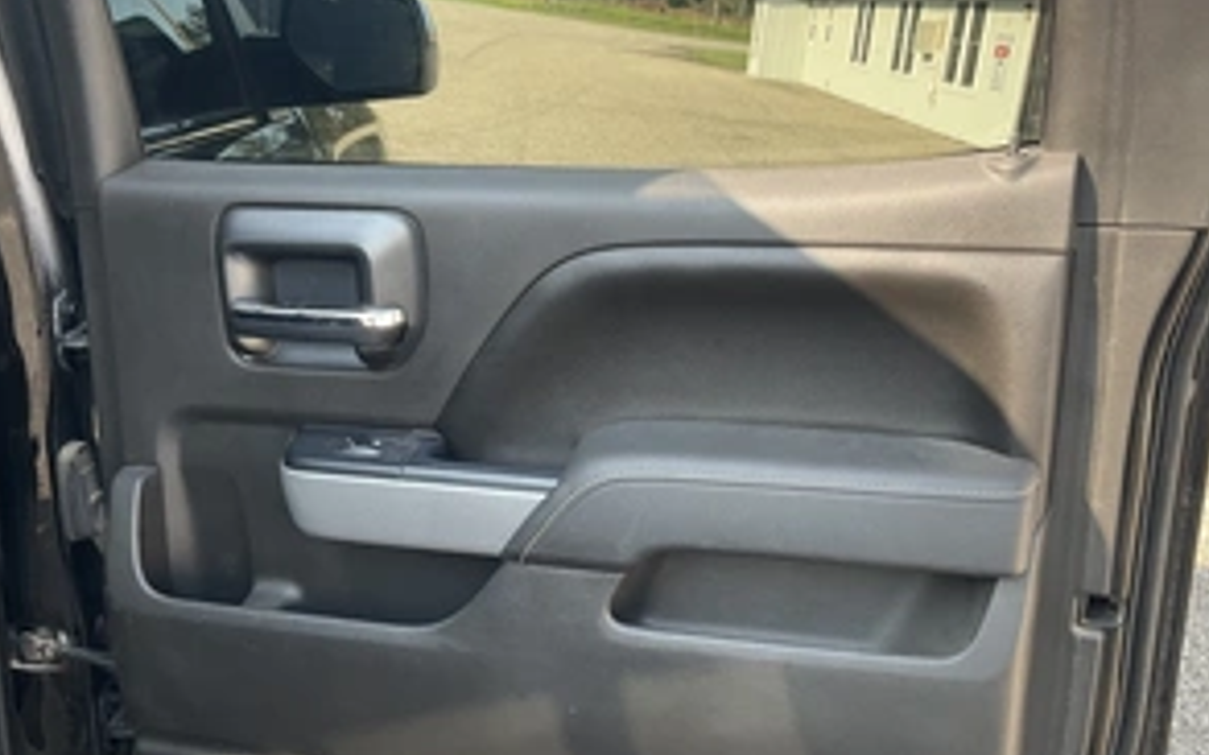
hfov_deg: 47.1
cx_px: 685
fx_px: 1384
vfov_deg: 30.5
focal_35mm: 42
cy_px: 446
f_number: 1.8
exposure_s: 1/122
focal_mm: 3
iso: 20
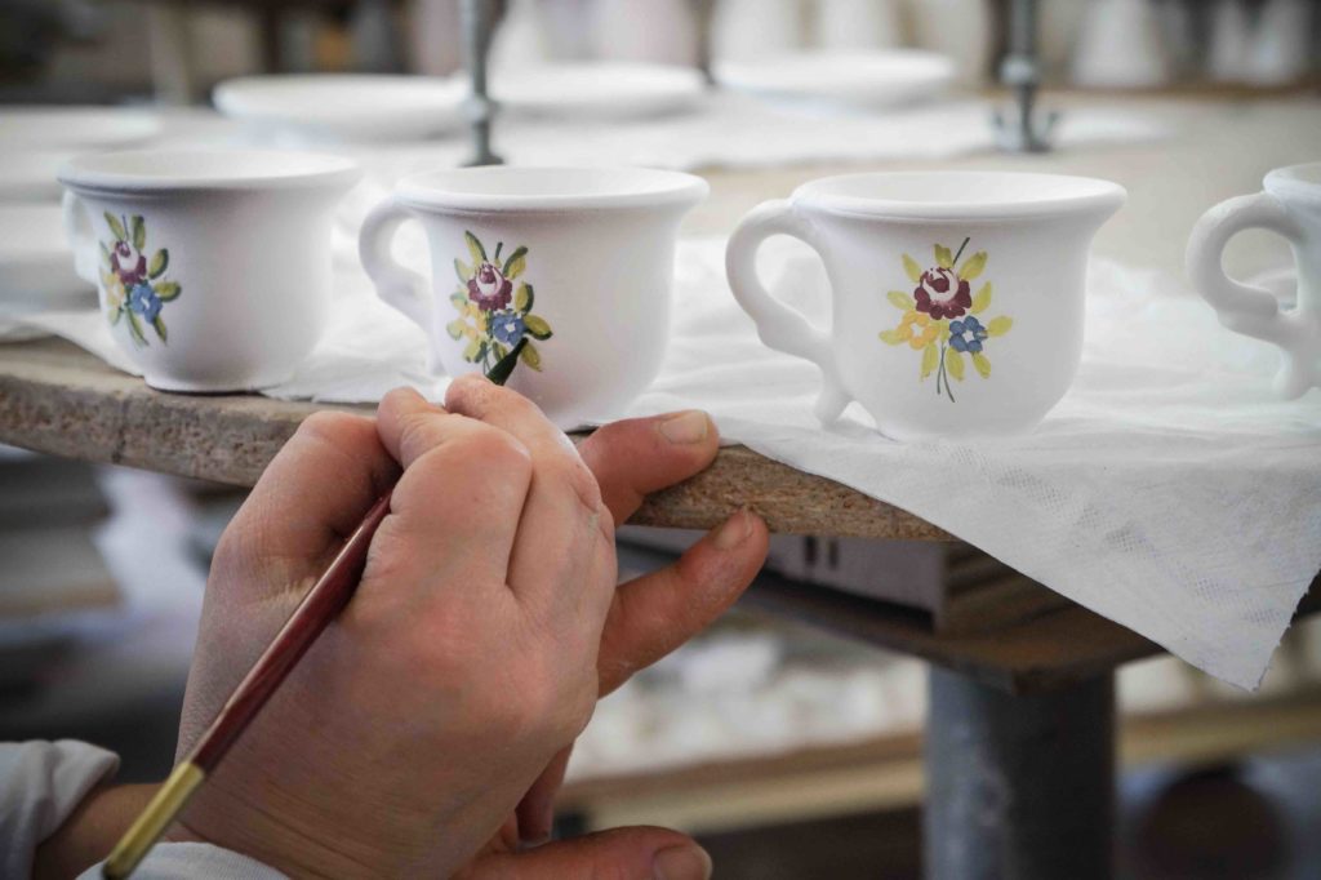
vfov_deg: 17.8
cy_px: 440
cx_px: 660
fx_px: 2806
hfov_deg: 26.5
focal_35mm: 76
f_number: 5.6
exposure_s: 1/80
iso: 640
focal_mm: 51
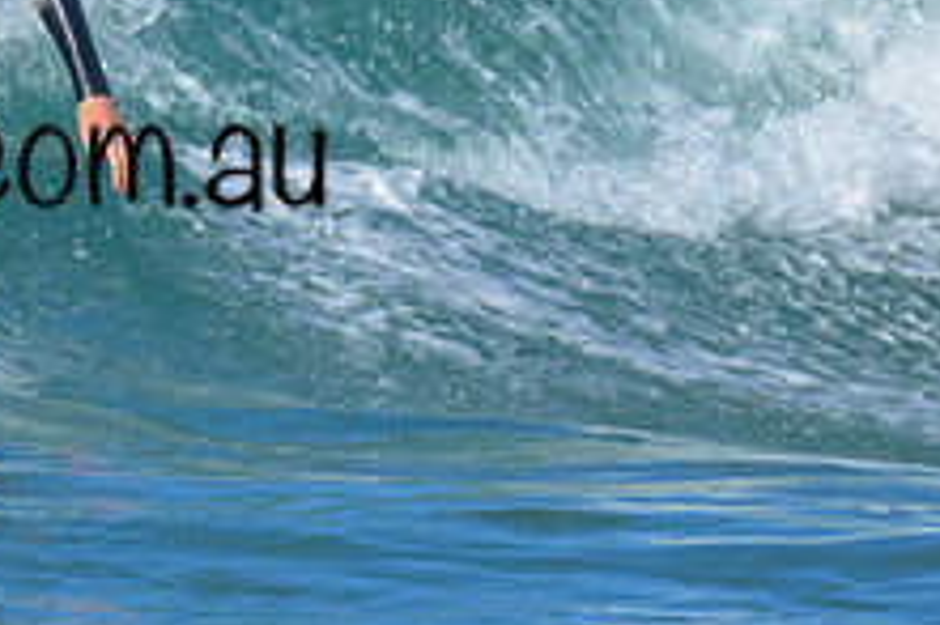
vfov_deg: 0.5
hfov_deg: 0.7
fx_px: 75455
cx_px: -196
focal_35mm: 2892
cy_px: 89
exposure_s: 1/2000
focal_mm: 800
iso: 280
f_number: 6.3
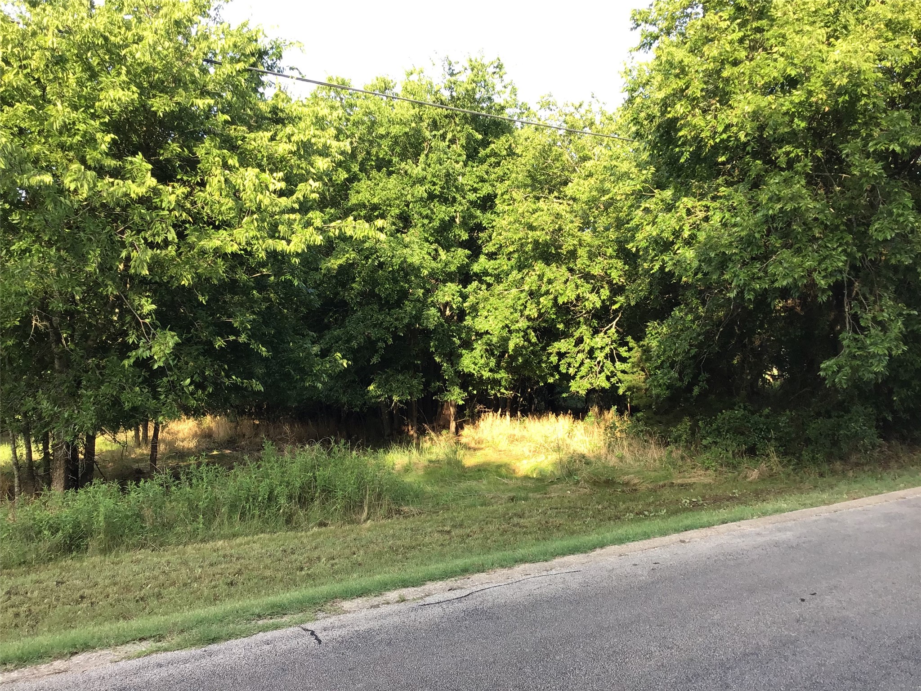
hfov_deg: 58.4
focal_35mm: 31
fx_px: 825
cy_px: 346
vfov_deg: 45.4
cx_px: 460
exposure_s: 1/120
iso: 32
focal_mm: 3.3
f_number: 2.4
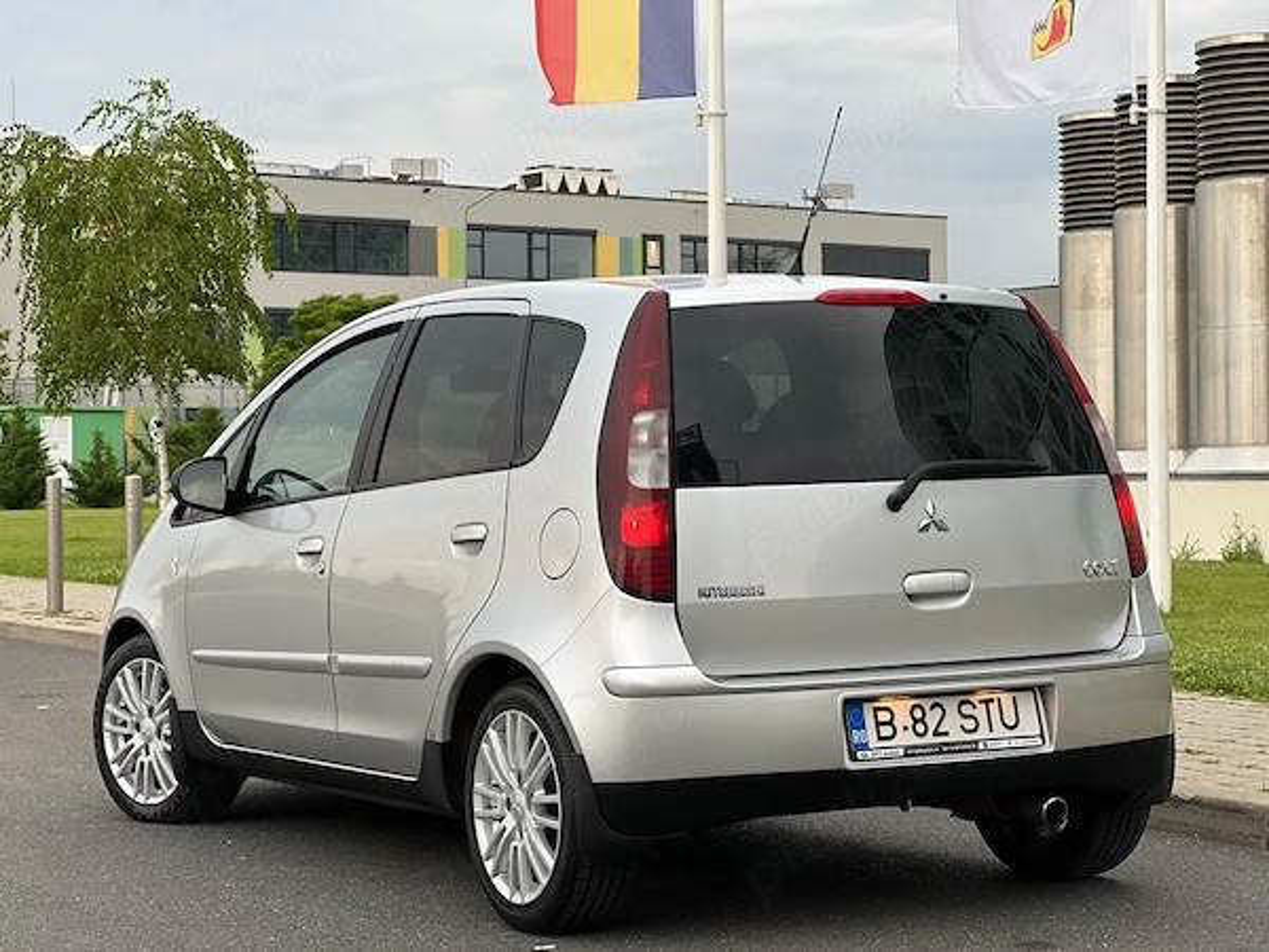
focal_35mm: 77
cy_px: 476
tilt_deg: +1.2
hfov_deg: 25.3
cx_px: 634
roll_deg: +1.2
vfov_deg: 19.1
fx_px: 2823
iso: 160
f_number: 2.8
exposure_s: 1/121
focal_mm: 9
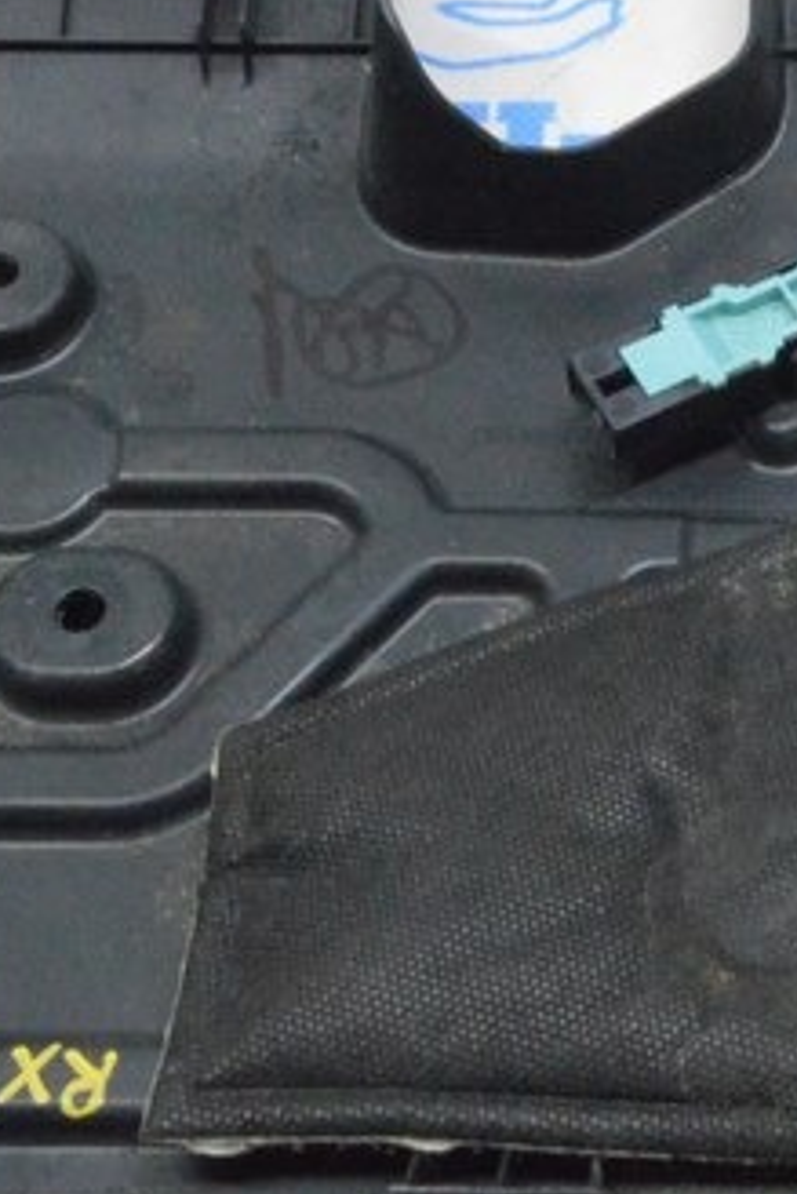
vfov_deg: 19.7
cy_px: 329
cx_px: 822
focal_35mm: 103
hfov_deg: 13.1
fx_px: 3417
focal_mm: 22
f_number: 20
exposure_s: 1/20
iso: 6400
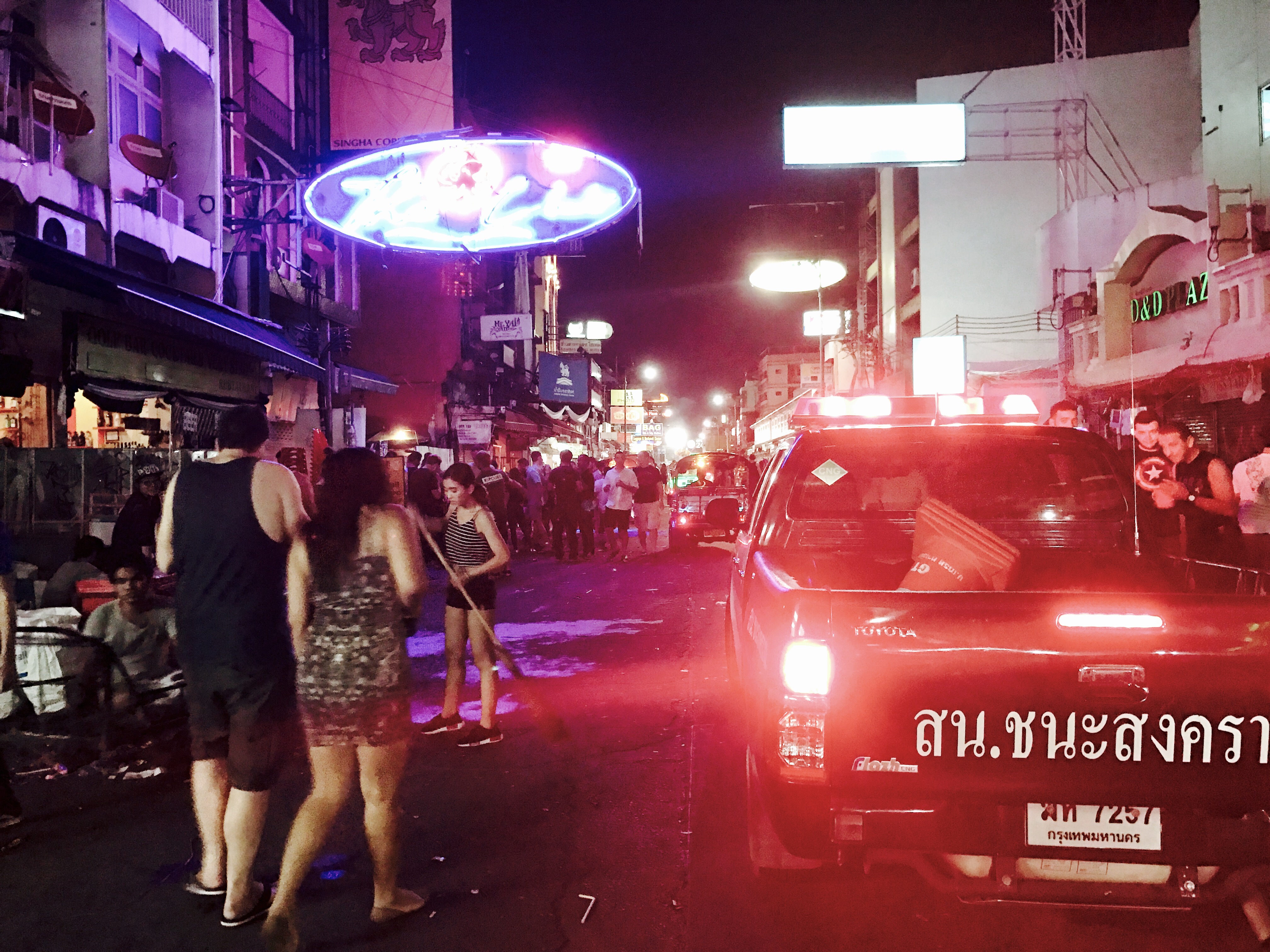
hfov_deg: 63.4
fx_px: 1027
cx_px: 635
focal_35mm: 28
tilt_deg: -0.9
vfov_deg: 49.7
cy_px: 476
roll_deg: +0.8
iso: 80
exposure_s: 1/5
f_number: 1.8
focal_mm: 3.99
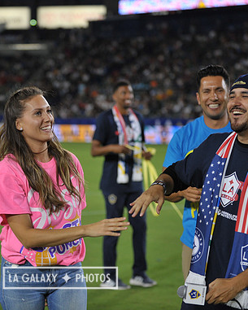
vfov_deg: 16.4
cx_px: 60
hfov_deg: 13.1
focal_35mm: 117
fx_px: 1073
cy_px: 155
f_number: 2.8
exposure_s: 1/1000
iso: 1250
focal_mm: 82
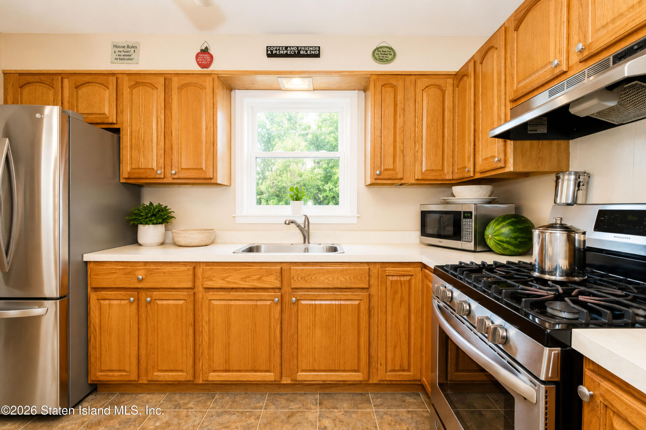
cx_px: 323
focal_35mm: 15
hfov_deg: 100.4
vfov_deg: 77.3
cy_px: 215
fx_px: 269
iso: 2000
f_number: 7.1
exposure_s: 1/60
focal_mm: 10
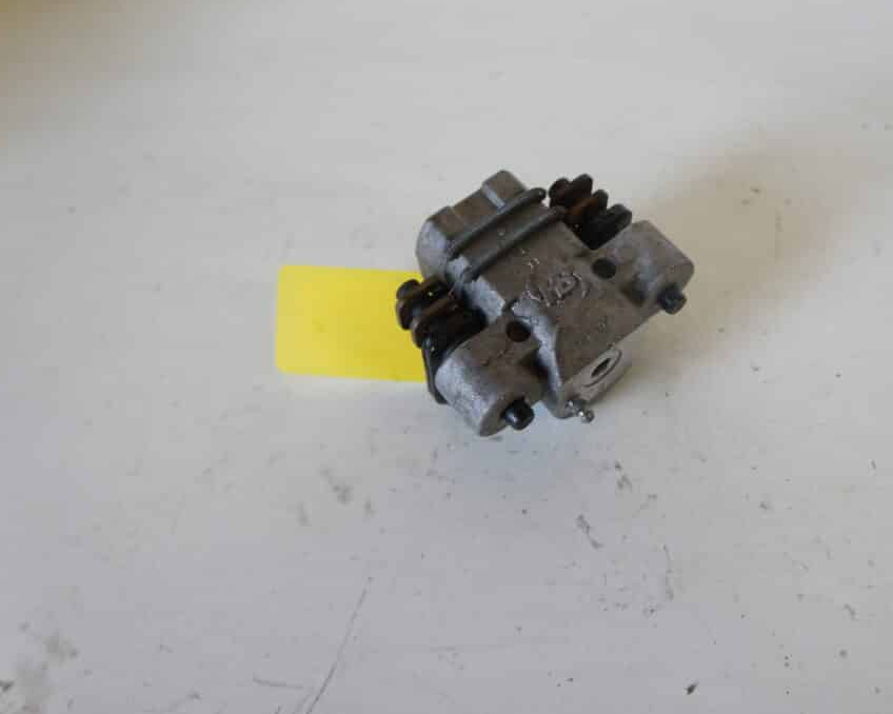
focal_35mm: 34
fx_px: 898
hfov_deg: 52.6
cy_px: 355
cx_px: 514
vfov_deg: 43.3
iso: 400
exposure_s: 1/60
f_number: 3.5
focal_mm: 20
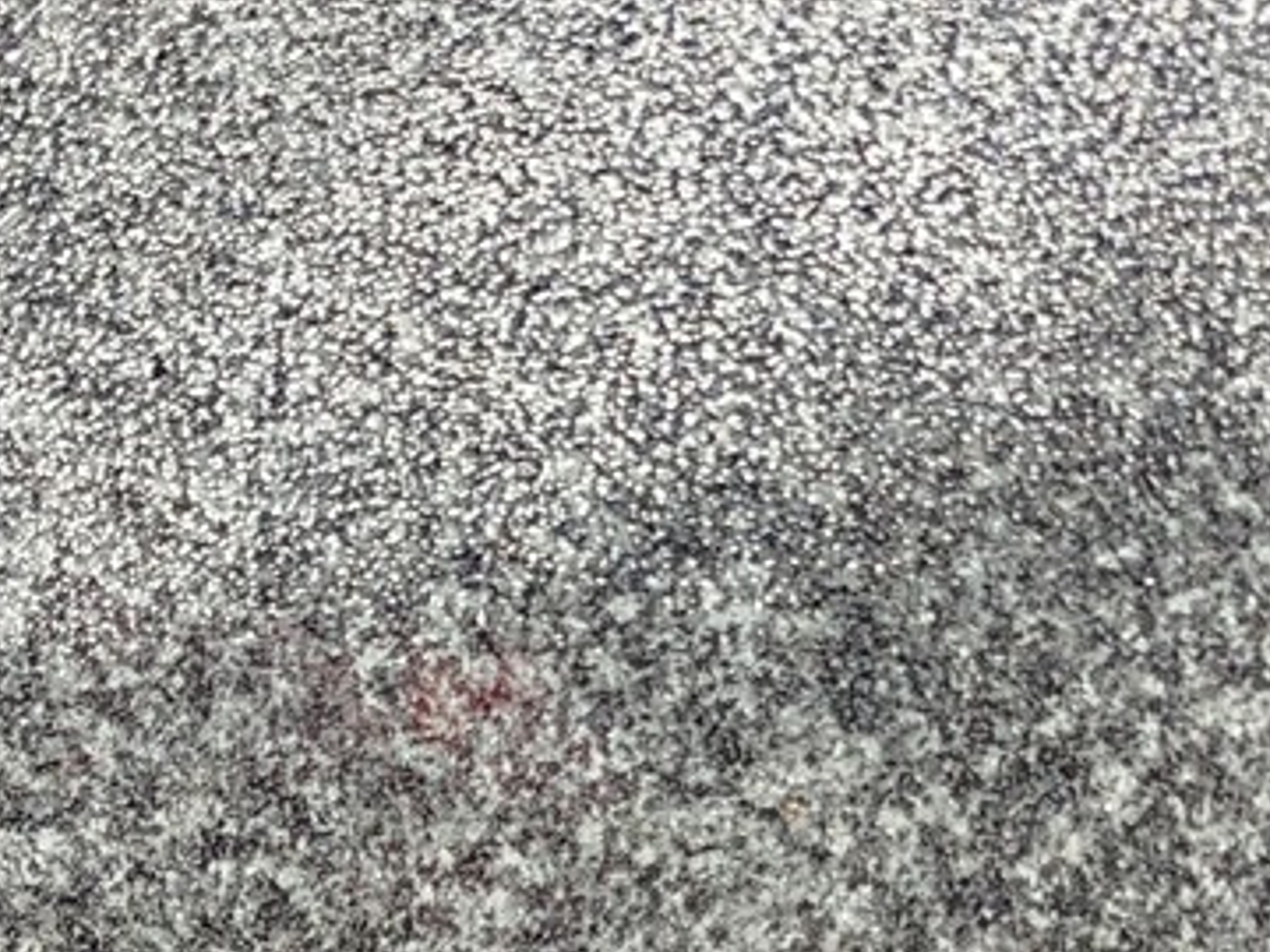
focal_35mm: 96
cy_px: 1728
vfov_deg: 13.7
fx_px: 3522
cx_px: 385
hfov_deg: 20.3
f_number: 1.7
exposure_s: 1/326
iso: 50
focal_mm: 5.31
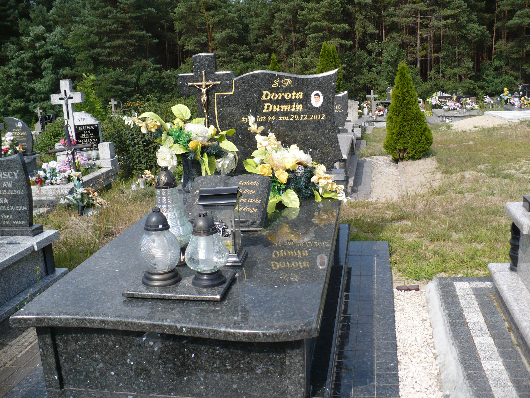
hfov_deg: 50.1
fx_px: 567
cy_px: 199
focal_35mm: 37
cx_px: 265
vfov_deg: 38.7
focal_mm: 6.1
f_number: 2.8
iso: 100
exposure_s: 1/1000
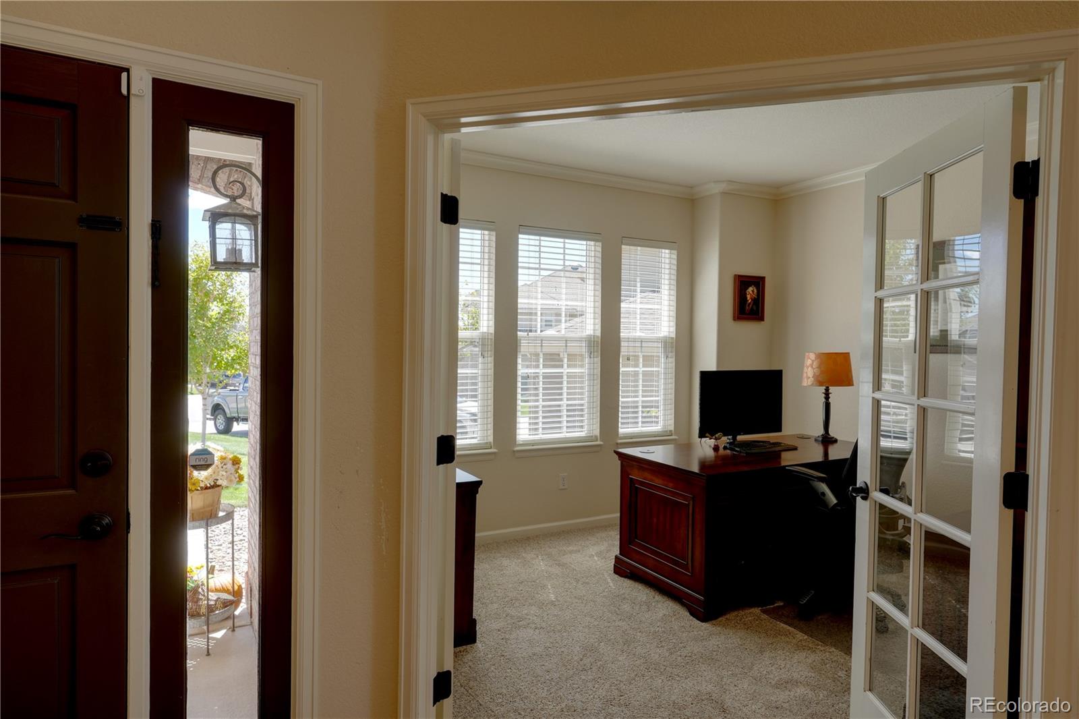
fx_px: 629
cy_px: 360
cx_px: 540
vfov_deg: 59.5
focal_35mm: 21
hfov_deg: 81.2
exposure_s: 1/80
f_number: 8
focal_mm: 21
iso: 400
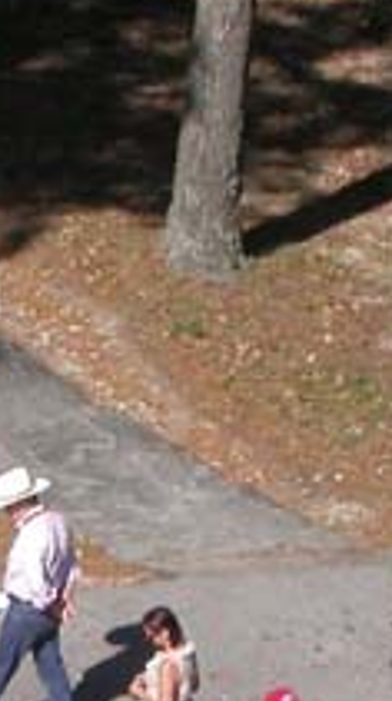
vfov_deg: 4.0
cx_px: -575
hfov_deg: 2.3
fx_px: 9911
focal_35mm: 534
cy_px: 947
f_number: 6.5
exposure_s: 1/412
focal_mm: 26.8
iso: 100
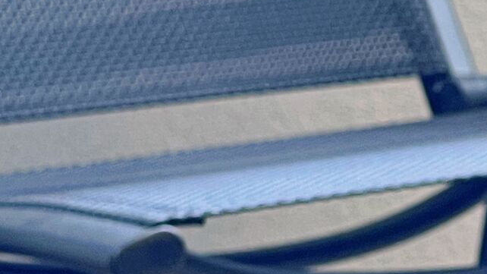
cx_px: 164
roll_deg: +4.1
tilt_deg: -9.7
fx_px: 3925
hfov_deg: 7.1
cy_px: 58
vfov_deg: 4.0
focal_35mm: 304
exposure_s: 1/99
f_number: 2.2
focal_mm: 7.5
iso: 100
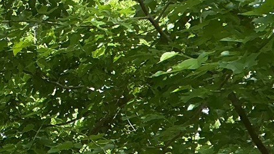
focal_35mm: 130
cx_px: -239
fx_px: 944
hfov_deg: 14.3
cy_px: 407
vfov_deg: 8.3
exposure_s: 1/428
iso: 25
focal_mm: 3
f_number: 1.8
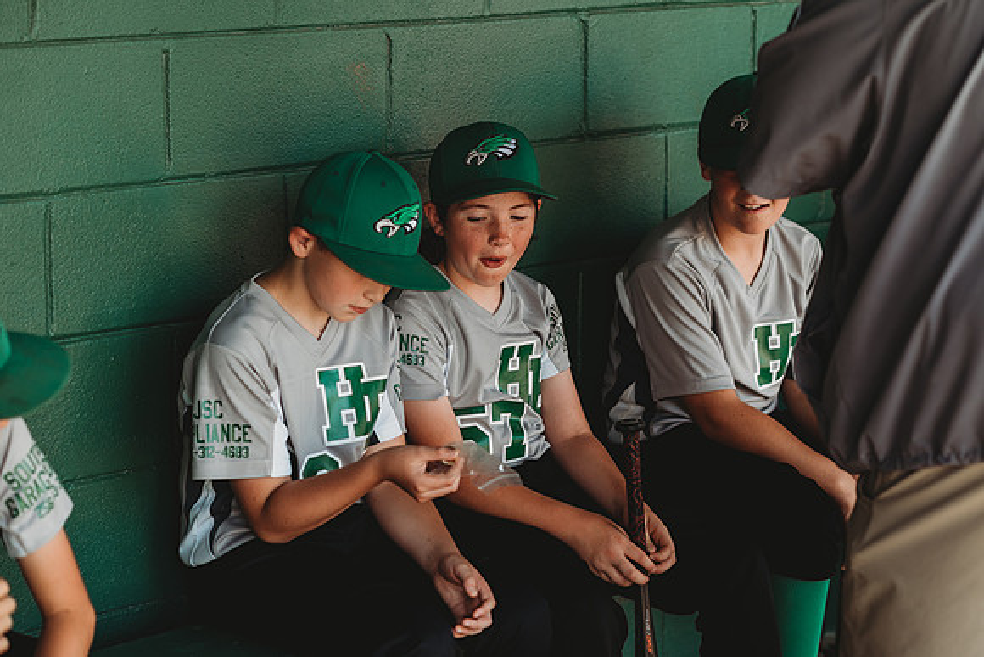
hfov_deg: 23.9
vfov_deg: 16.1
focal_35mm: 85
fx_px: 2324
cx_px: 492
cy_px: 328
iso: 200
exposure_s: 1/250
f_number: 2.8
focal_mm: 85
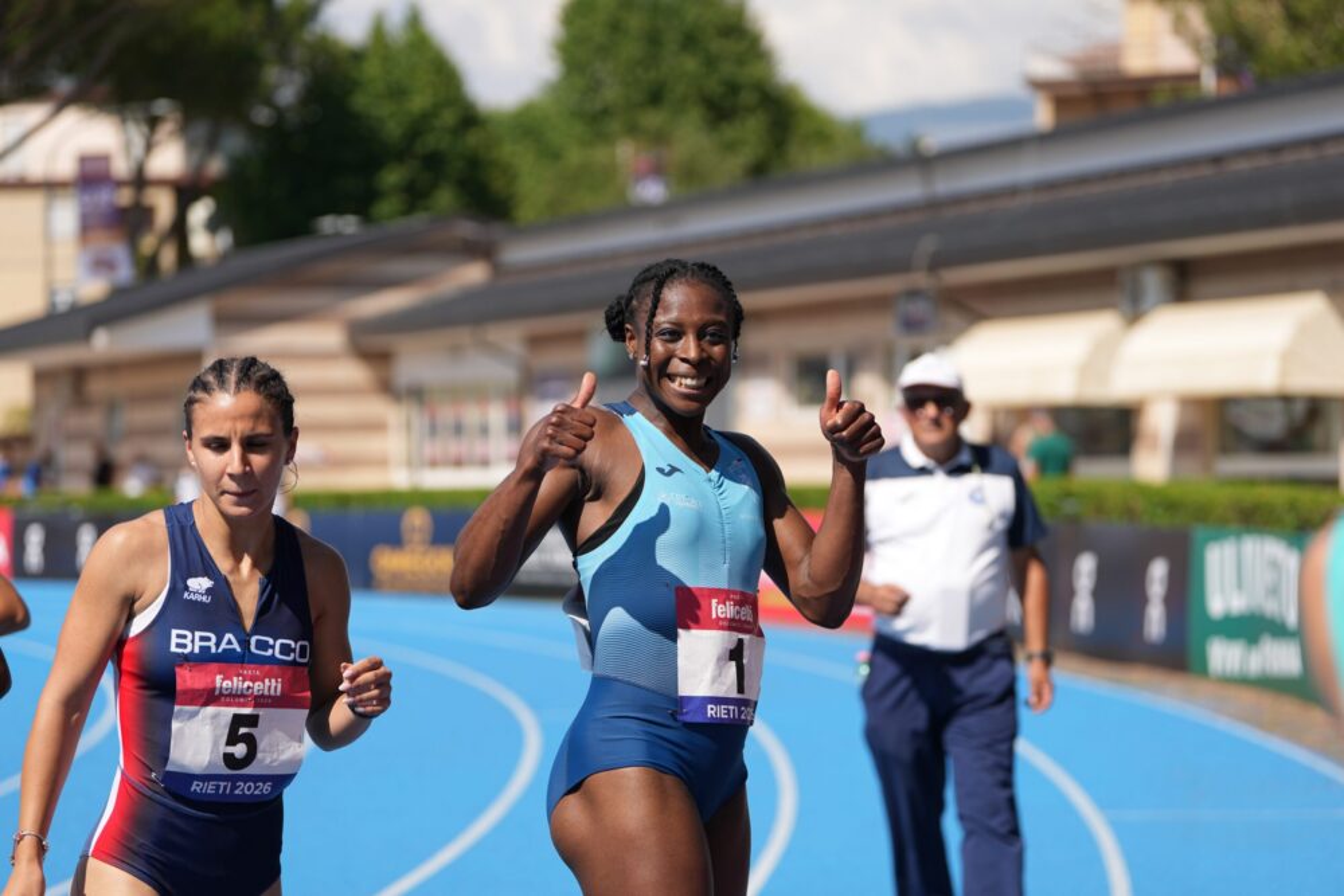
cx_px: 672
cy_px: 448
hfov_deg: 21.7
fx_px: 3510
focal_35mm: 94
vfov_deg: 14.6
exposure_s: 1/2000
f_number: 2.8
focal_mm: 94
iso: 100
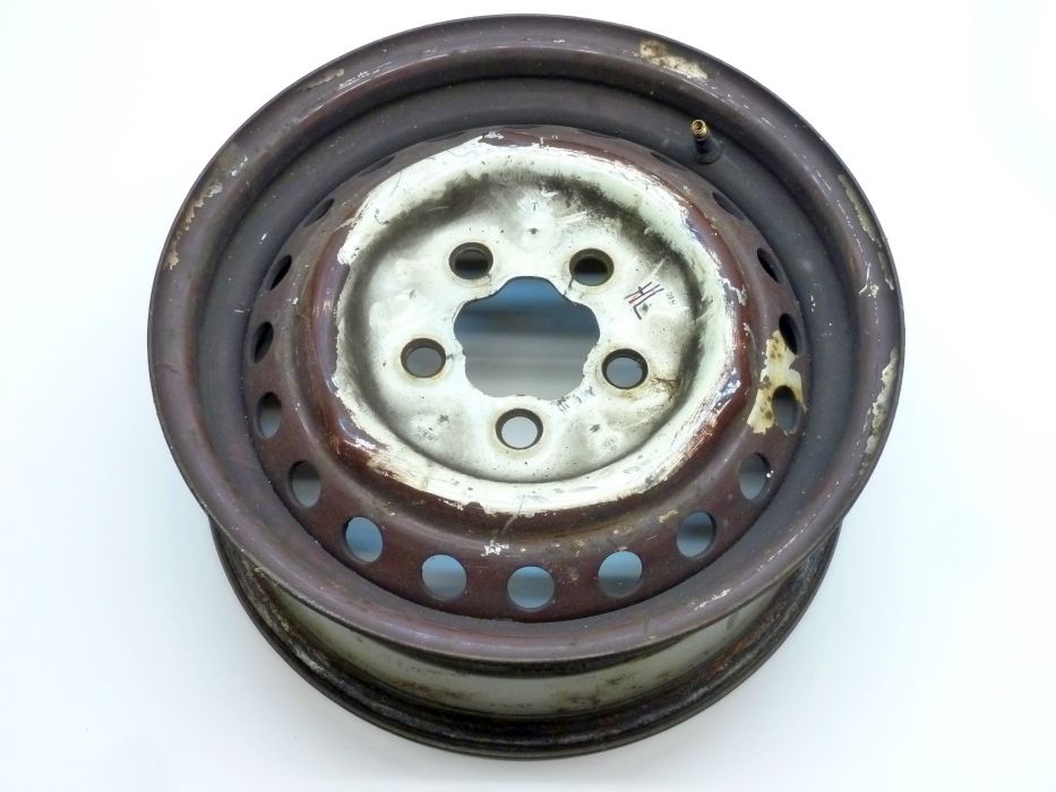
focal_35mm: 48
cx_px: 528
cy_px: 396
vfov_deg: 30.3
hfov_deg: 39.7
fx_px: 1464
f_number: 3.8
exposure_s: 1/15
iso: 400
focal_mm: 7.9
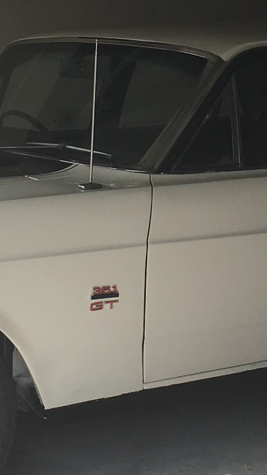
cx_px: 121
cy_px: 95
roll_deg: -2.4
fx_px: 1360
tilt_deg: -3.0
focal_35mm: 108
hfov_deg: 11.2
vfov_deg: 19.6
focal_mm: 4.15
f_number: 2.2
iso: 25
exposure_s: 1/769
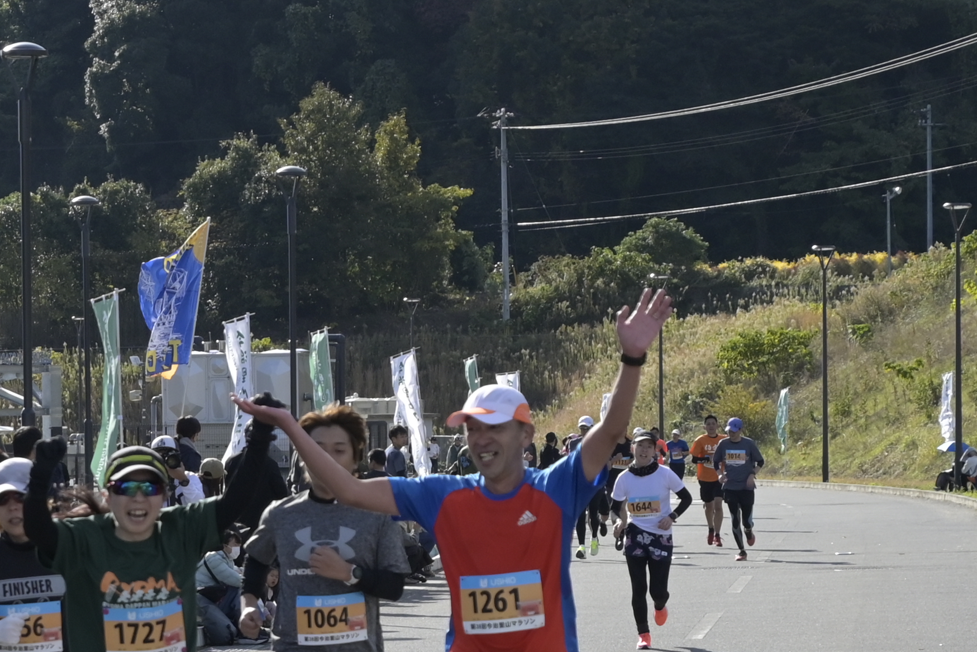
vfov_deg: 8.5
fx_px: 4396
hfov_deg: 12.7
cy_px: 434
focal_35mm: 162
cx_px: 283
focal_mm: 48
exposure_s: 1/1600
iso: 400
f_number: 6.3
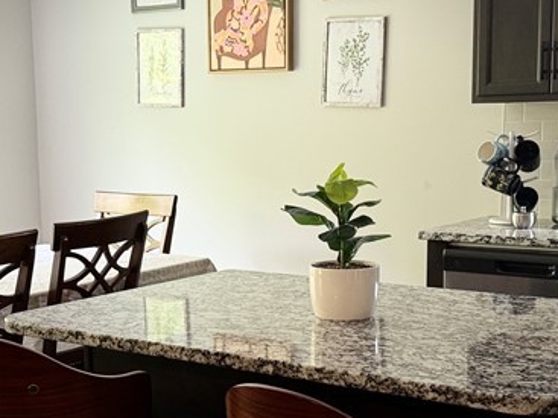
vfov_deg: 21.9
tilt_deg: -8.7
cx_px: 237
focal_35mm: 67
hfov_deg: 28.9
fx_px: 1080
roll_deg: +0.7
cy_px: 260
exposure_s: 1/60
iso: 200
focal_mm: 6.76
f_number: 1.78
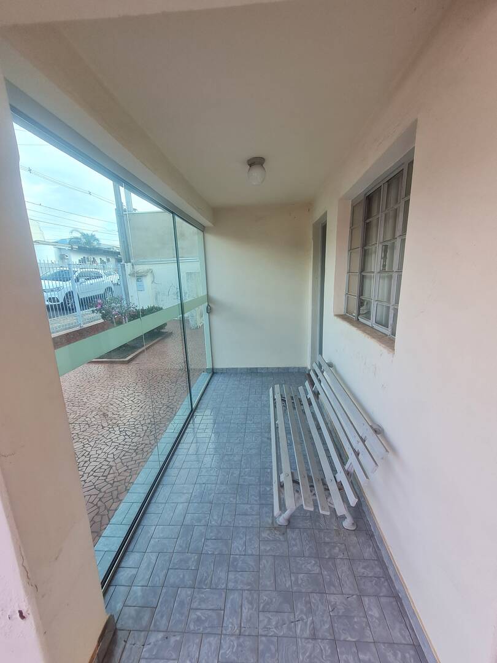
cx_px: 248
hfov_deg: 89.9
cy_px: 332
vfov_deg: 106.2
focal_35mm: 13
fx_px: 249
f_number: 2.2
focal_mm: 1.74
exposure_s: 1/120
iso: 80
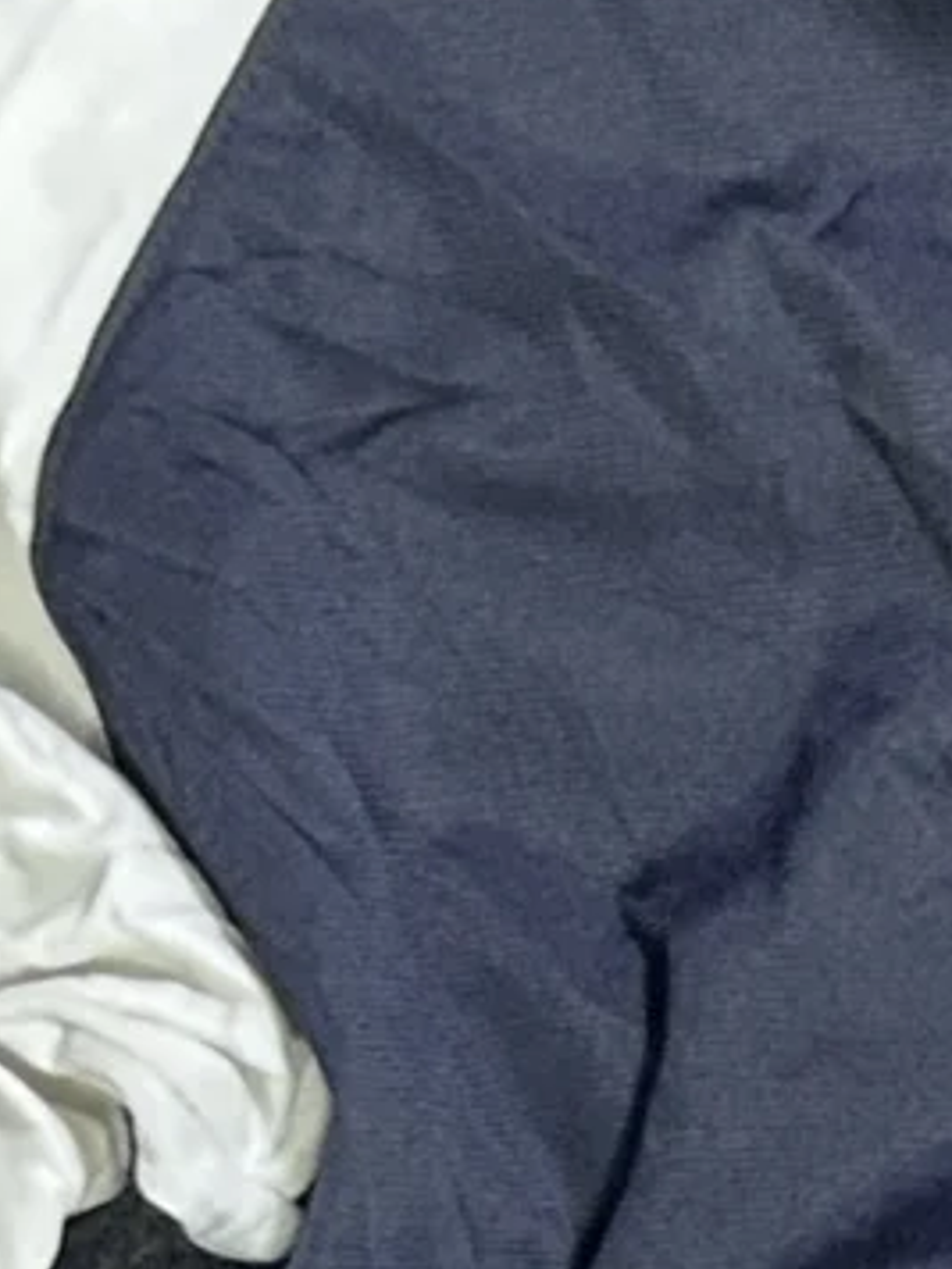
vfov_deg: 10.2
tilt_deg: -66.9
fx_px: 6857
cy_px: 1914
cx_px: 1726
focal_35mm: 187
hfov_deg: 7.7
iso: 320
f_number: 1.5
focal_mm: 5.7
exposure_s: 1/50
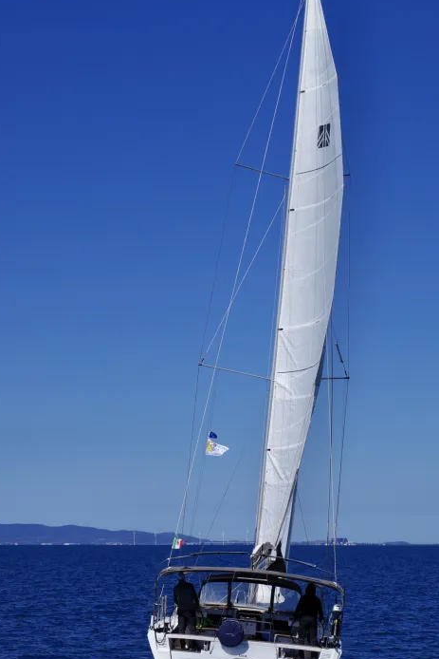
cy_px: 324
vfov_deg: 24.3
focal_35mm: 84
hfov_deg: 16.3
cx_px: 270
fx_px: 1529
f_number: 11
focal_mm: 43
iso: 200
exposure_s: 1/800
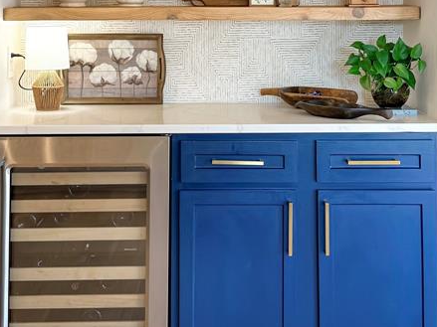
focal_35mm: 56
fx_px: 707
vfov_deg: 25.7
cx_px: 228
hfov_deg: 34.4
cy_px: 77
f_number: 1.78
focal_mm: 6.76
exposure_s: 1/132
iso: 80
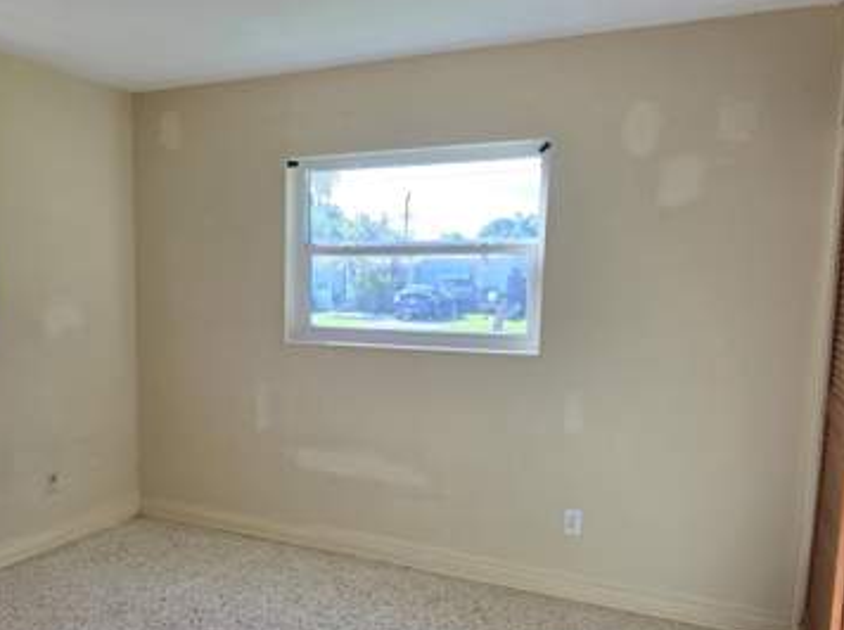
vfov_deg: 45.2
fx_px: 755
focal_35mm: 31
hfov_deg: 57.7
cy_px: 366
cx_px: 318
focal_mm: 6.5
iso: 16
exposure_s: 1/120
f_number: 1.4
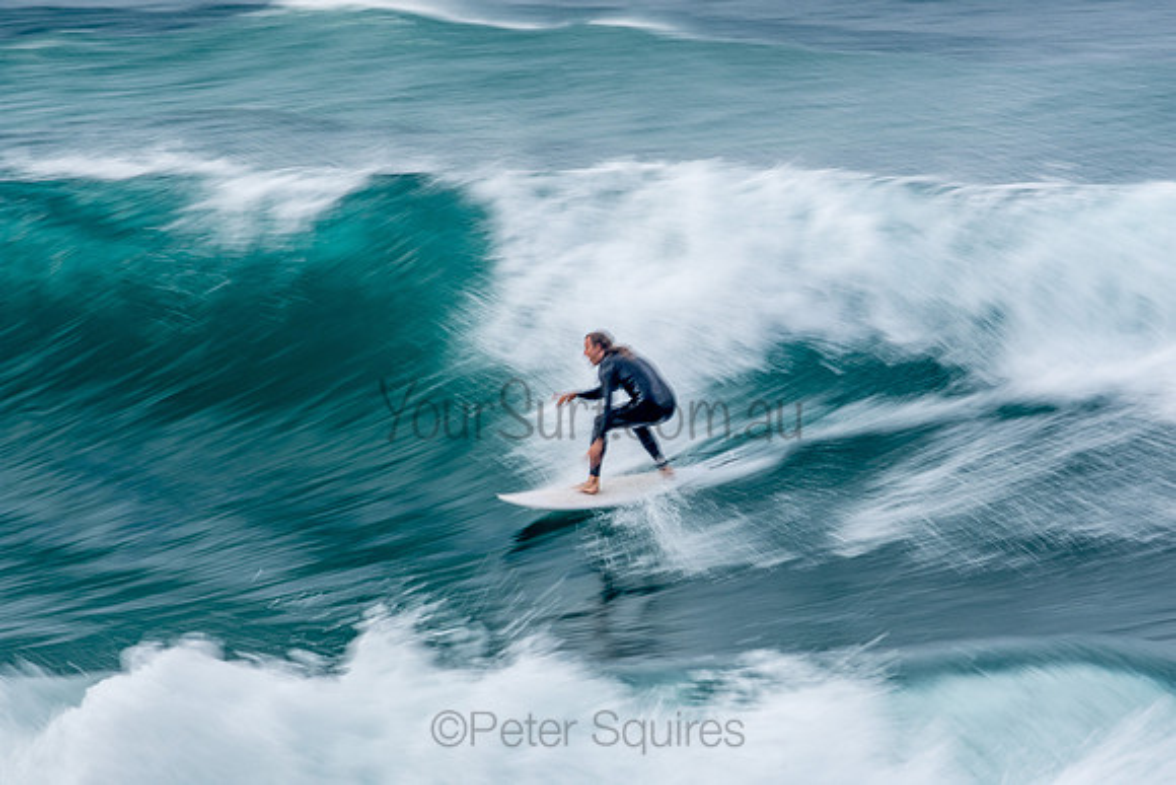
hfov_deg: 2.9
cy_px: 392
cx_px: 588
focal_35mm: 720
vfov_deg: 1.9
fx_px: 23524
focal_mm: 480
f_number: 22
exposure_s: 1/25
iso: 100
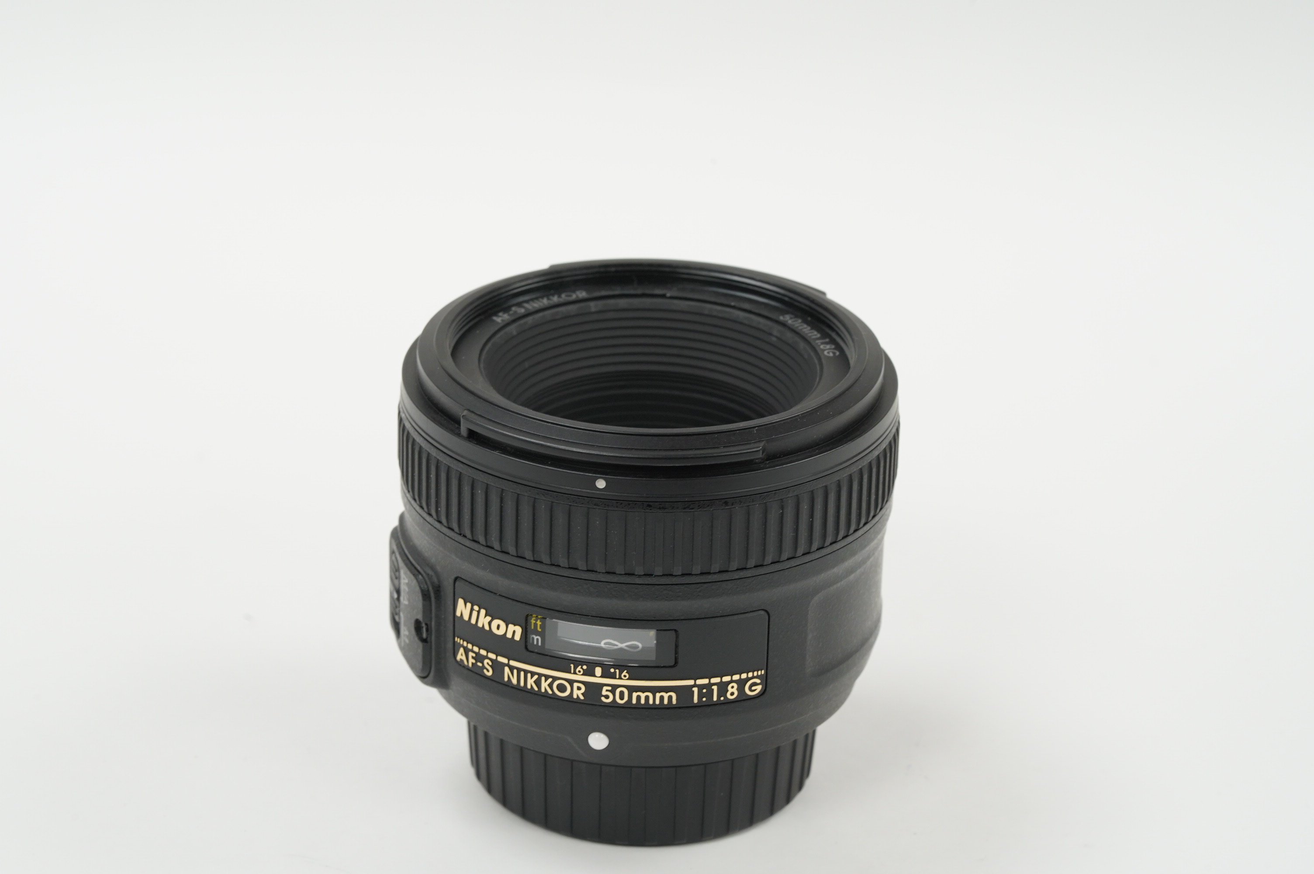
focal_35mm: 90
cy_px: 437
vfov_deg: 15.2
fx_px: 3282
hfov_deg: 22.6
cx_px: 657
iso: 1000
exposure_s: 1/10
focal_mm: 90
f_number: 13
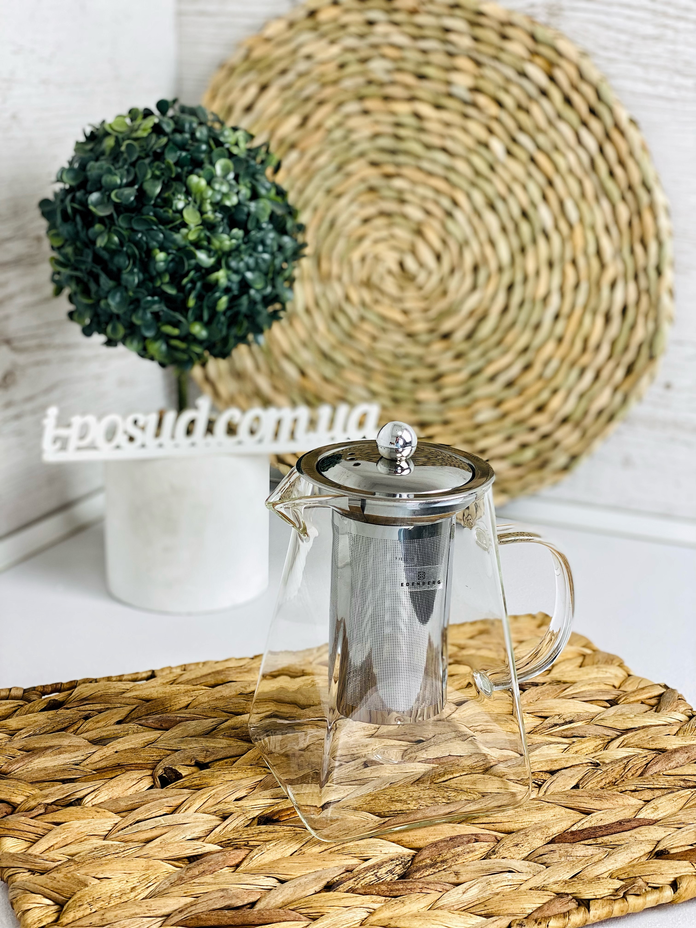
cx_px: 348
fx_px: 1394
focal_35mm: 52
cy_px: 464
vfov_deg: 36.8
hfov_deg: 28.0
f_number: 2
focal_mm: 6
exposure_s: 1/100
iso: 20
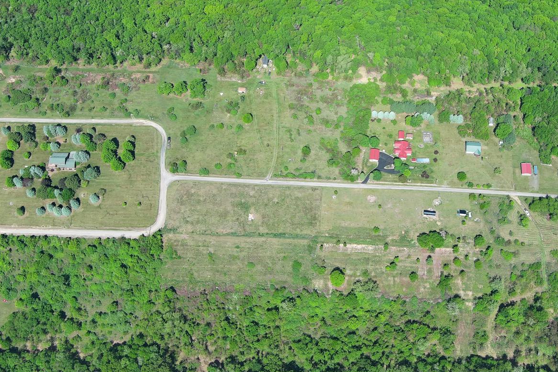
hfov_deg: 38.4
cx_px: 375
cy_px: 134
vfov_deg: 26.4
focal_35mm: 51
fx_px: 790
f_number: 2.8
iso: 100
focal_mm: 10.57
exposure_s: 1/821
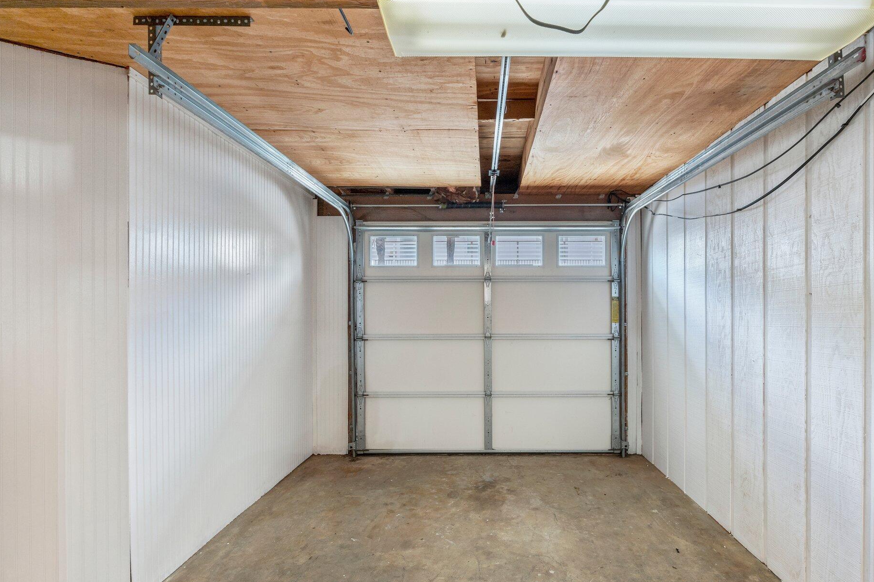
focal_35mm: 18
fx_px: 437
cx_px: 490
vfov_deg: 67.2
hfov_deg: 89.6
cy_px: 315
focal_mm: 16
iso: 500
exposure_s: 1/4
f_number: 9
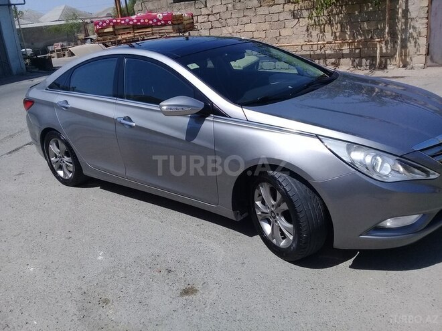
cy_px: 166
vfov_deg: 45.4
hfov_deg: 58.4
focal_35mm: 31
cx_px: 221
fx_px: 396
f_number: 2.2
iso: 50
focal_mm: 3.3
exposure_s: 1/2123
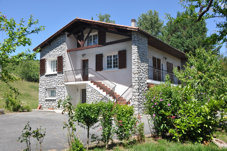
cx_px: 114
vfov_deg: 36.8
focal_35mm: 36
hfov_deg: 53.2
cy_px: 76
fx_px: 227
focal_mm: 24
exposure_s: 1/320
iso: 200
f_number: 9
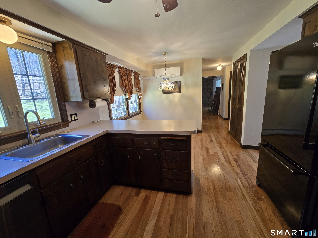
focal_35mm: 13
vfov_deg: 89.9
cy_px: 119
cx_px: 159
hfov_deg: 106.2
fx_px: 119
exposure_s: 1/60
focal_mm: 2.2
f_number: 2.2
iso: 200
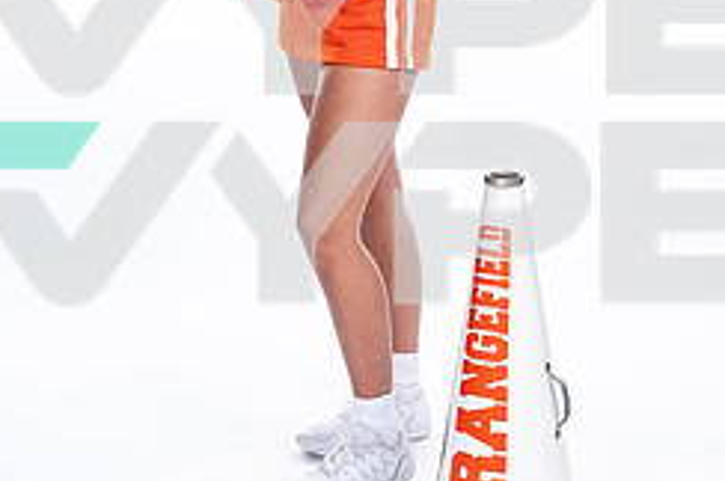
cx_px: 365
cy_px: 6
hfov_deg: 18.8
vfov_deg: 12.4
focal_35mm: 109
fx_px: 2192
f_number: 5.6
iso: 400
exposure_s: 1/250
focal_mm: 59
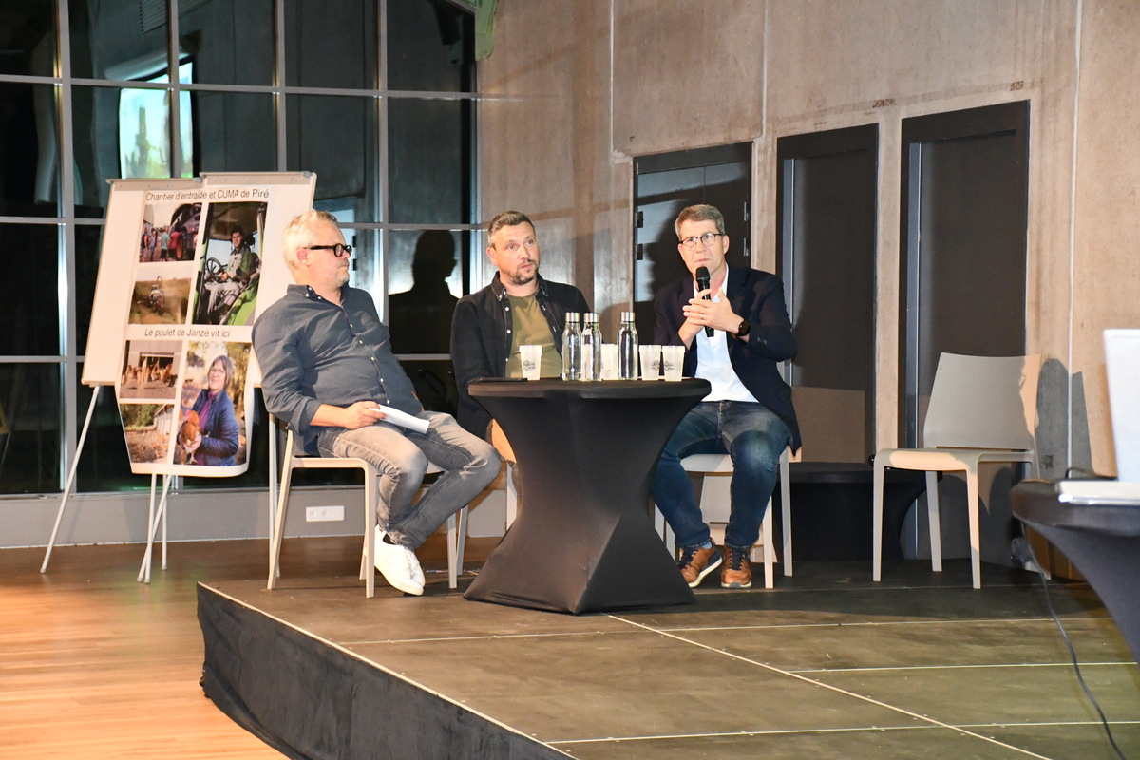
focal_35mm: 90
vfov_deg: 15.2
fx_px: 2850
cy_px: 380
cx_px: 570
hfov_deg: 22.6
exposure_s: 1/60
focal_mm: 60
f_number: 5
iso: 5000
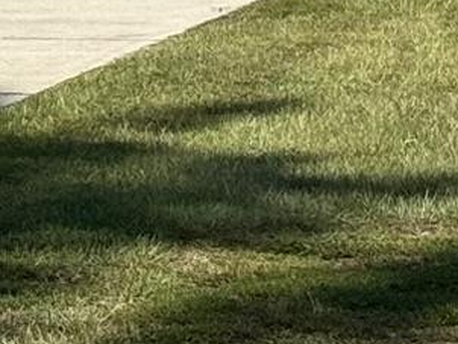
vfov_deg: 4.5
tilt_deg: -0.3
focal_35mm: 325
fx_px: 4303
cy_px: -305
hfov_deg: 6.0
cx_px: 607
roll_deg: -0.2
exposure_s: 1/4608
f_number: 1.78
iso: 64
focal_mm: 6.76
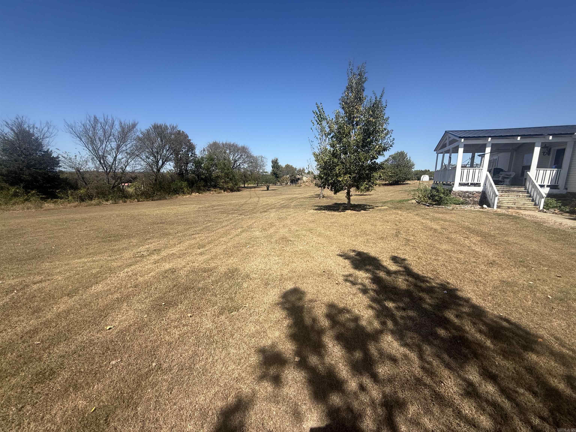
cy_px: 216
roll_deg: -1.7
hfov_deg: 102.1
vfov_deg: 85.7
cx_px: 288
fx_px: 233
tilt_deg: -9.6
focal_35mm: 14
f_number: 2.2
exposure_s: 1/2092
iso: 50
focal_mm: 2.22
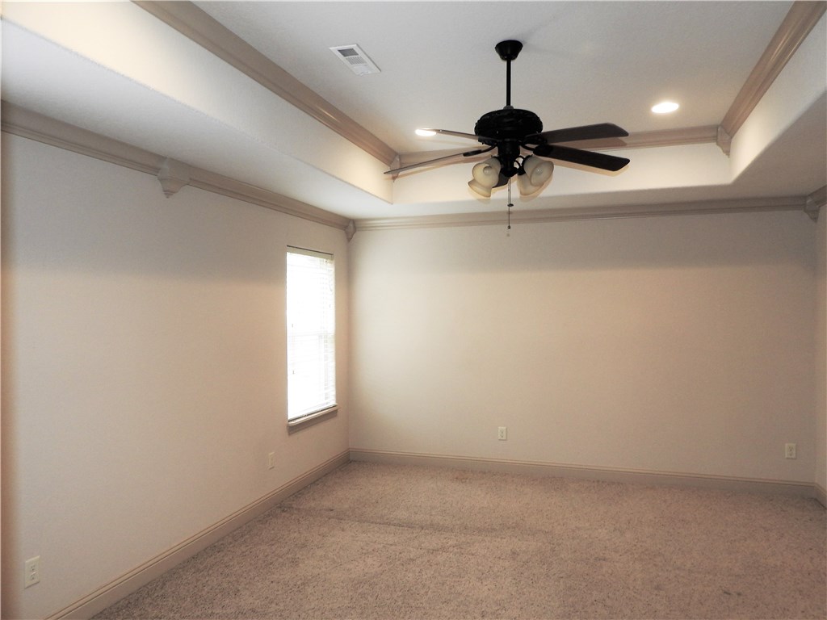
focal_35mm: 24
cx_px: 414
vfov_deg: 56.8
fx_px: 573
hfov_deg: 71.6
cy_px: 310
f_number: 3.3
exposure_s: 1/30
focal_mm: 4.3
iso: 140
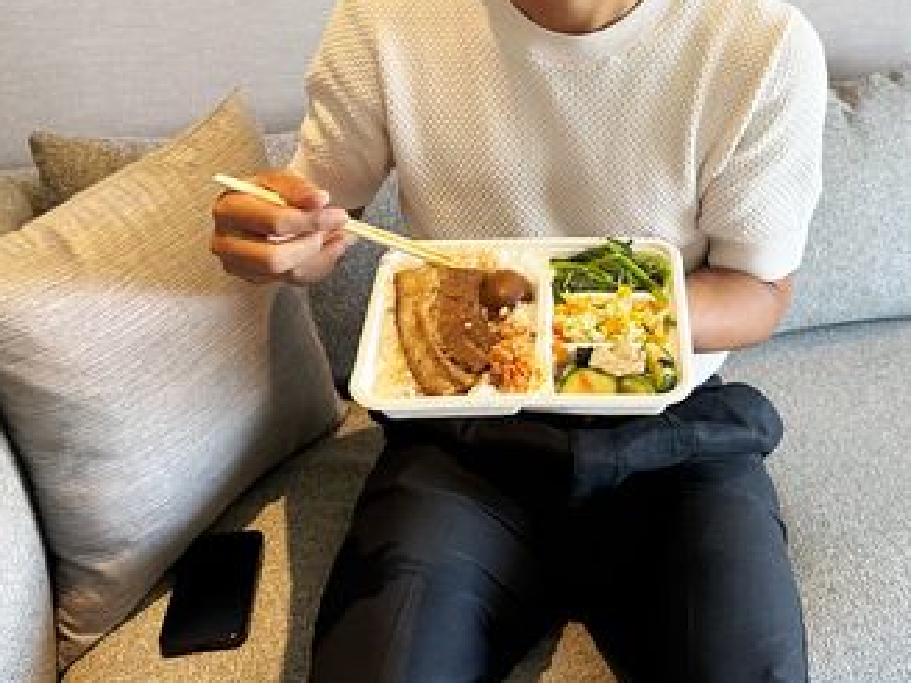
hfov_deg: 42.6
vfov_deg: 31.8
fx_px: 1158
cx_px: 579
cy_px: 120
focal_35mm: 44
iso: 200
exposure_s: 1/120
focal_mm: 6.86
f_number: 1.78
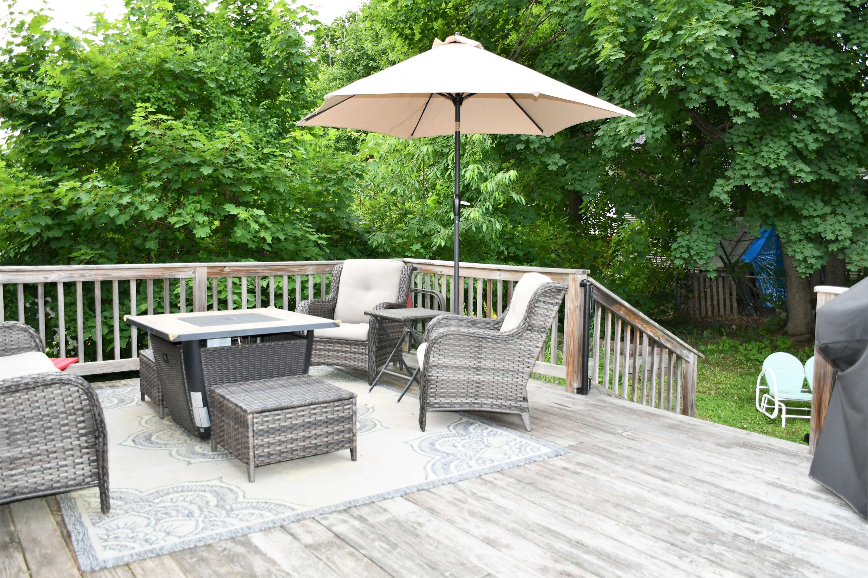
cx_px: 434
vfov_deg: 47.9
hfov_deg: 67.4
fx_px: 651
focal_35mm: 27
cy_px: 289
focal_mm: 18
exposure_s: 1/125
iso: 250
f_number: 3.5
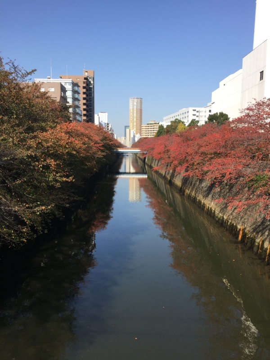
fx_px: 302
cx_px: 135
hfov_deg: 48.2
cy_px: 180
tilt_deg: -5.8
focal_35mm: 29
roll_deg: -0.7
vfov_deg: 61.7
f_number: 2.2
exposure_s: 1/1199
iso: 32
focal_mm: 4.15
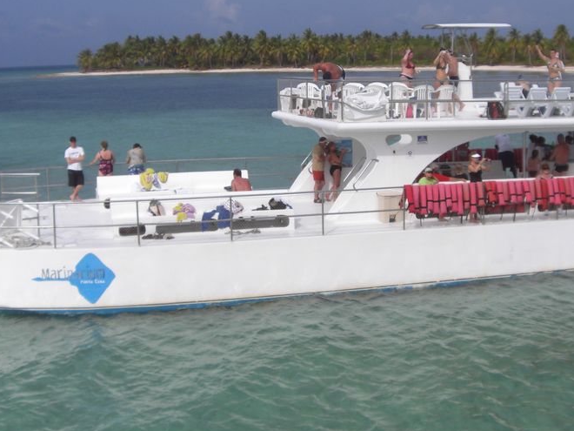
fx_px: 978
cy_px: 164
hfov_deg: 32.7
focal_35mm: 59
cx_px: 315
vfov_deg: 24.8
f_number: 8
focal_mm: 6.2
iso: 64
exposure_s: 1/250
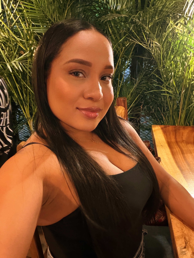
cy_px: 129
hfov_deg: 46.8
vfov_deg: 60.0
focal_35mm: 30
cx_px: 97
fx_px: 224
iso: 800
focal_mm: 2.71
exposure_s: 1/15
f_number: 1.9
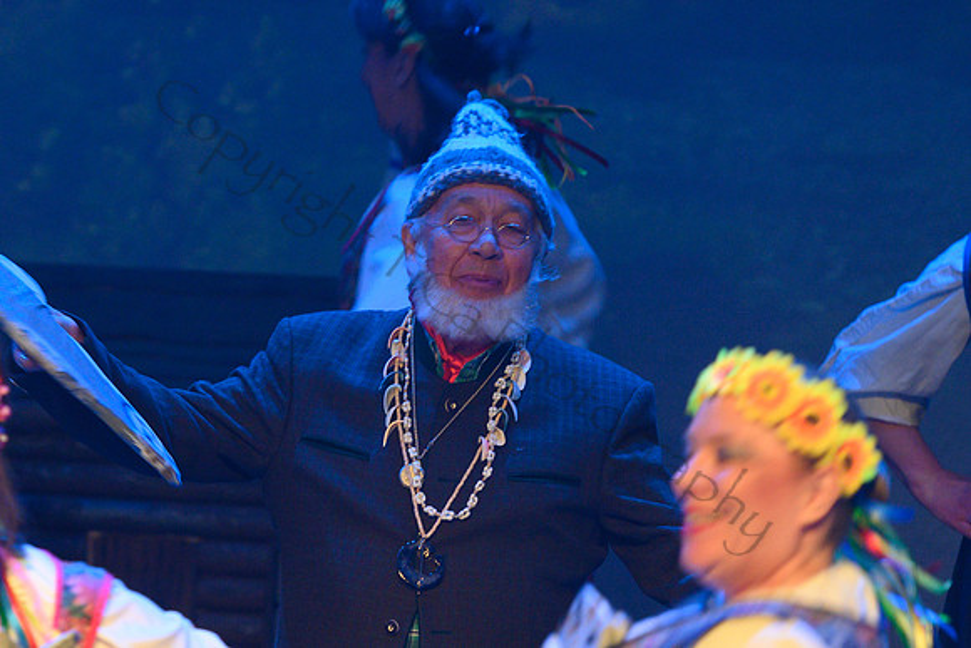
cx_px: 356
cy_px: 459
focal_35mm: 293
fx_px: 7898
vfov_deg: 4.7
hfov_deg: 7.0
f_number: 3.5
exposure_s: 1/80
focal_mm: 140
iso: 1250
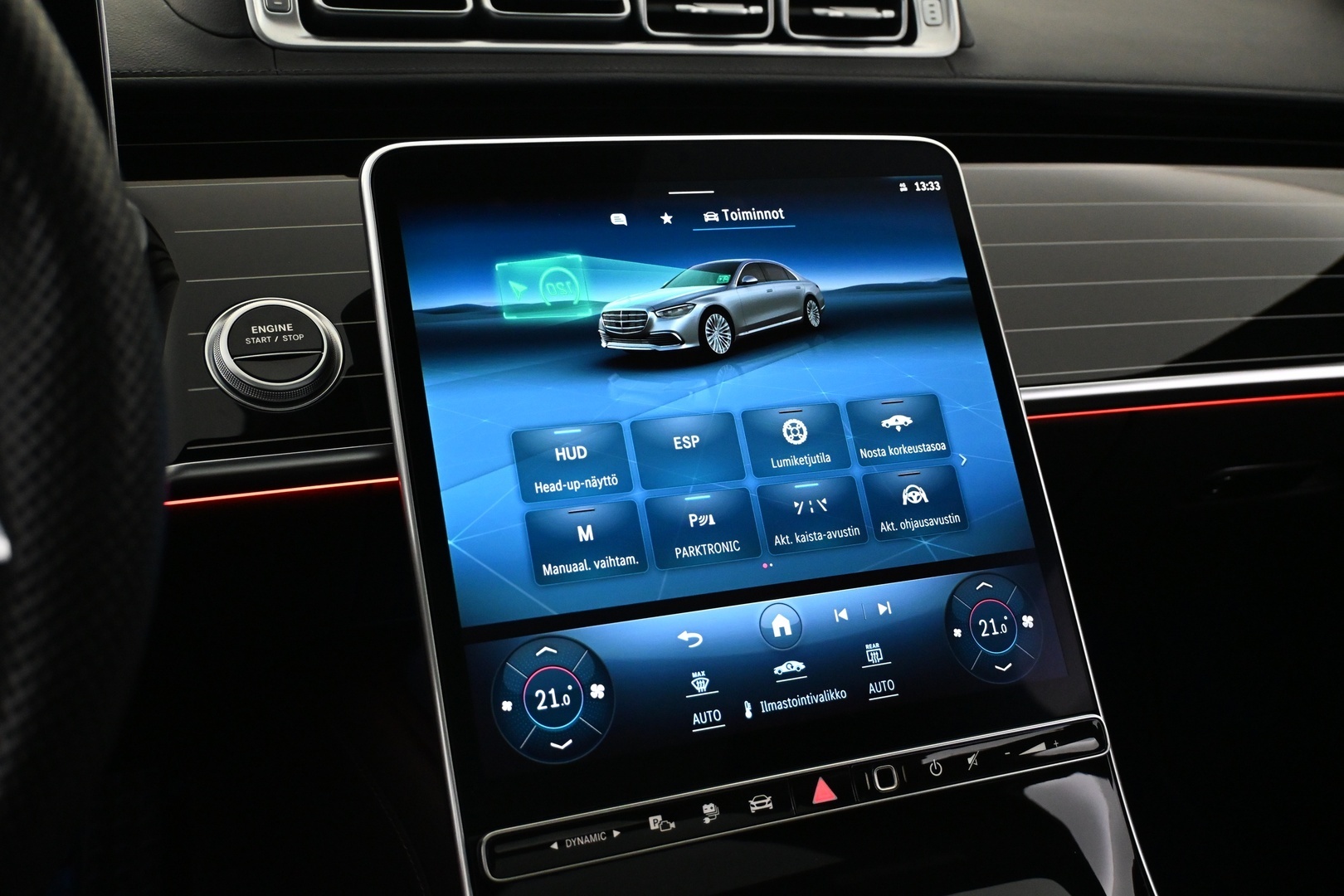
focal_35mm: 37
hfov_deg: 52.2
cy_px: 448
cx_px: 672
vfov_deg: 36.2
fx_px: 1372
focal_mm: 24.5
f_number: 4.2
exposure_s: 1/80
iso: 3200
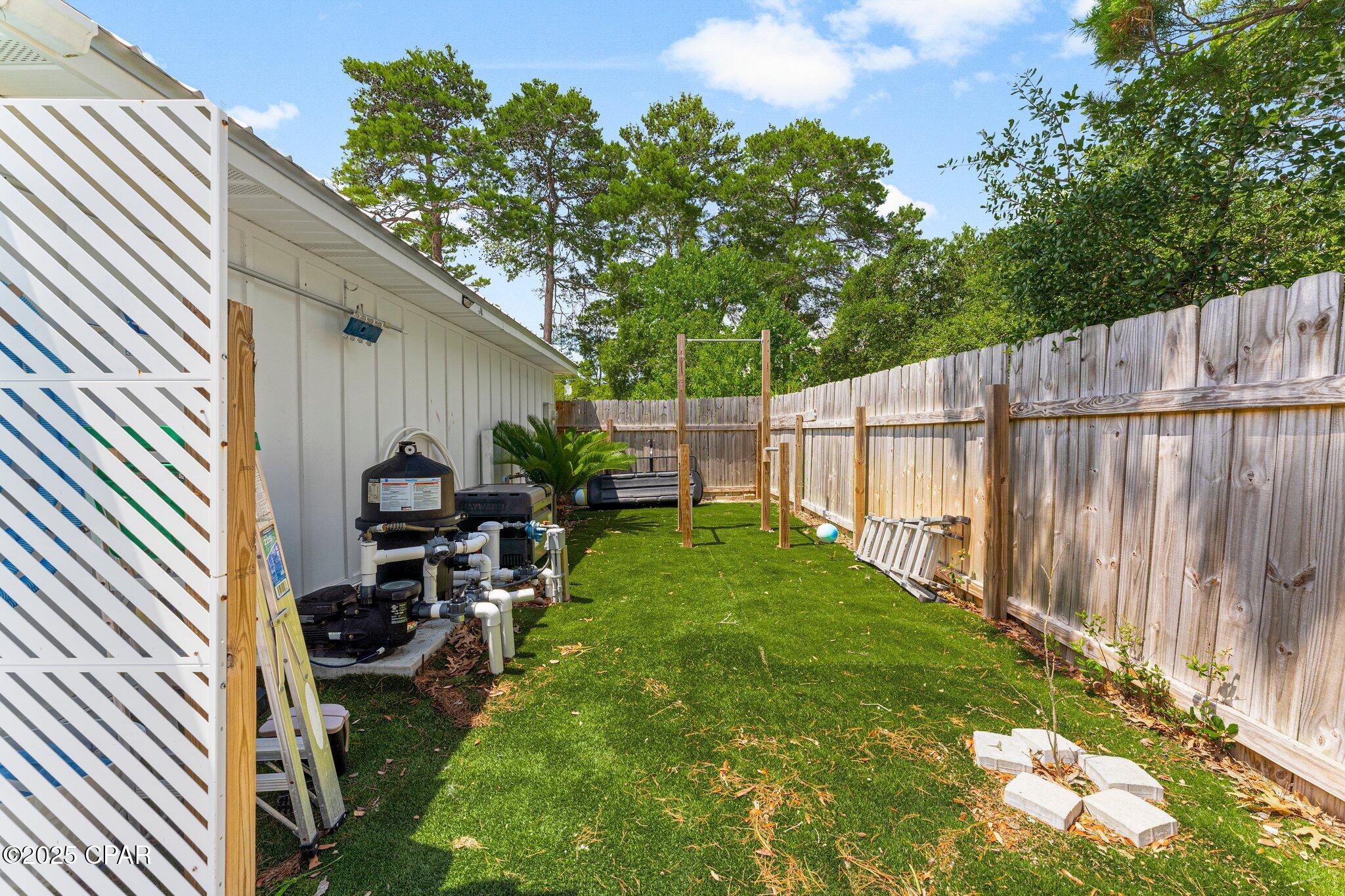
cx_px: 672
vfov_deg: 81.2
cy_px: 448
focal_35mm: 14
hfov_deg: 104.3
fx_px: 523
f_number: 8
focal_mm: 14
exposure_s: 1/800
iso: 400
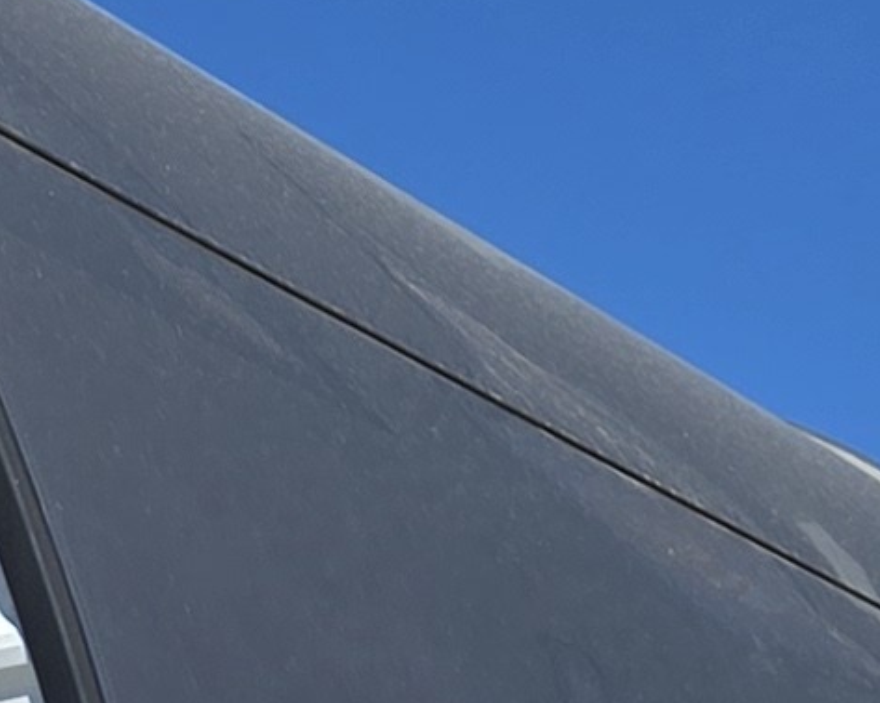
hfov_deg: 9.7
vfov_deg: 7.5
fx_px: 4946
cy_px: 1752
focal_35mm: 190
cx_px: -666
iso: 25
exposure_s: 1/1742
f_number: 1.8
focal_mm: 5.4
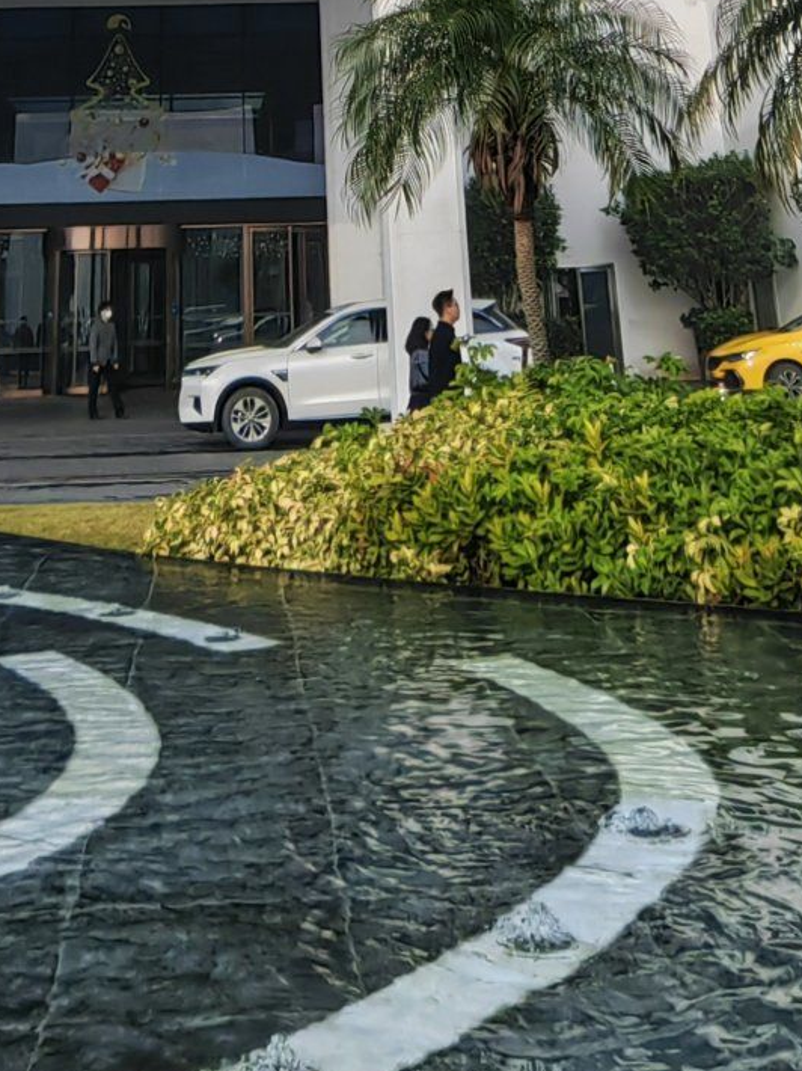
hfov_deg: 28.9
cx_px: 280
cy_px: -419
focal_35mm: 50
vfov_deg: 28.8
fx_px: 1545
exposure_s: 1/1429
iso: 50
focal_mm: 1.76
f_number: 2.2
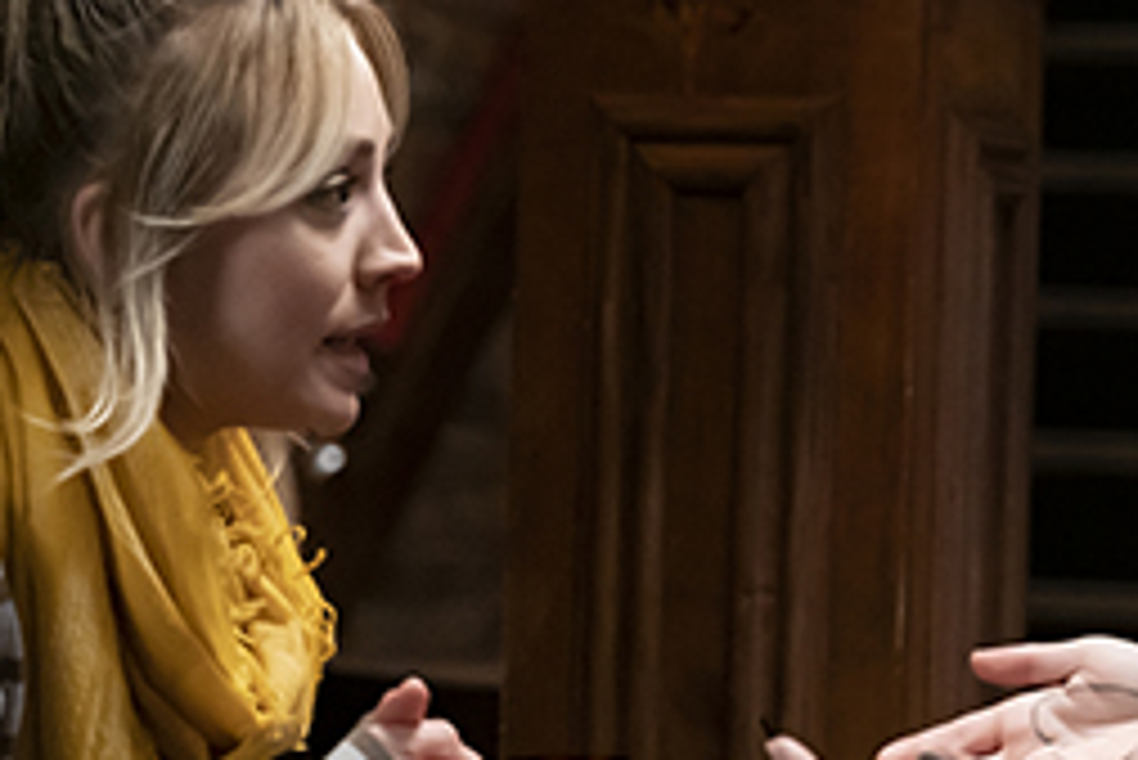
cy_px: 546
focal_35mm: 257
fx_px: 8128
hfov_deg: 8.0
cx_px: 886
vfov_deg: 5.4
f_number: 2.8
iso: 8000
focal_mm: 74.4
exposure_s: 1/60
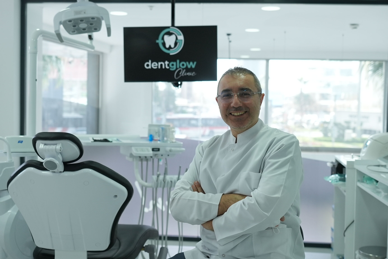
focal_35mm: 49
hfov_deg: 40.3
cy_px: 130
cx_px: 194
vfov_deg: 27.6
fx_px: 528
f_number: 2.8
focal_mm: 33
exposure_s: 1/320
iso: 640
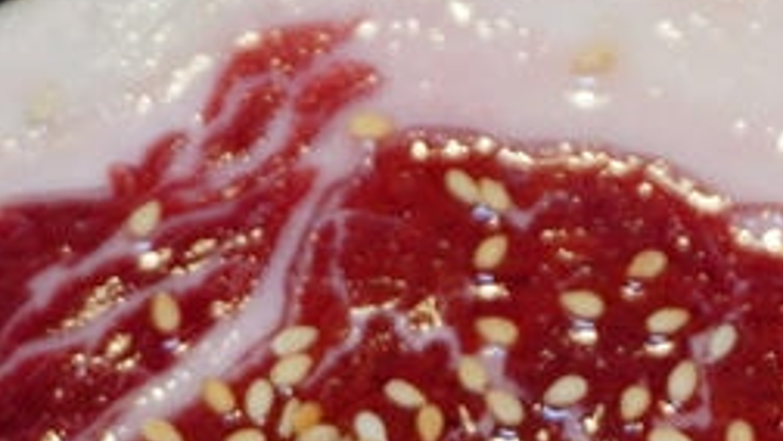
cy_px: 696
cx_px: 469
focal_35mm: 306
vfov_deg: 3.9
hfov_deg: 7.0
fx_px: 6366
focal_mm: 41
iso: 1250
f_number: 5.6
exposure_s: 1/80
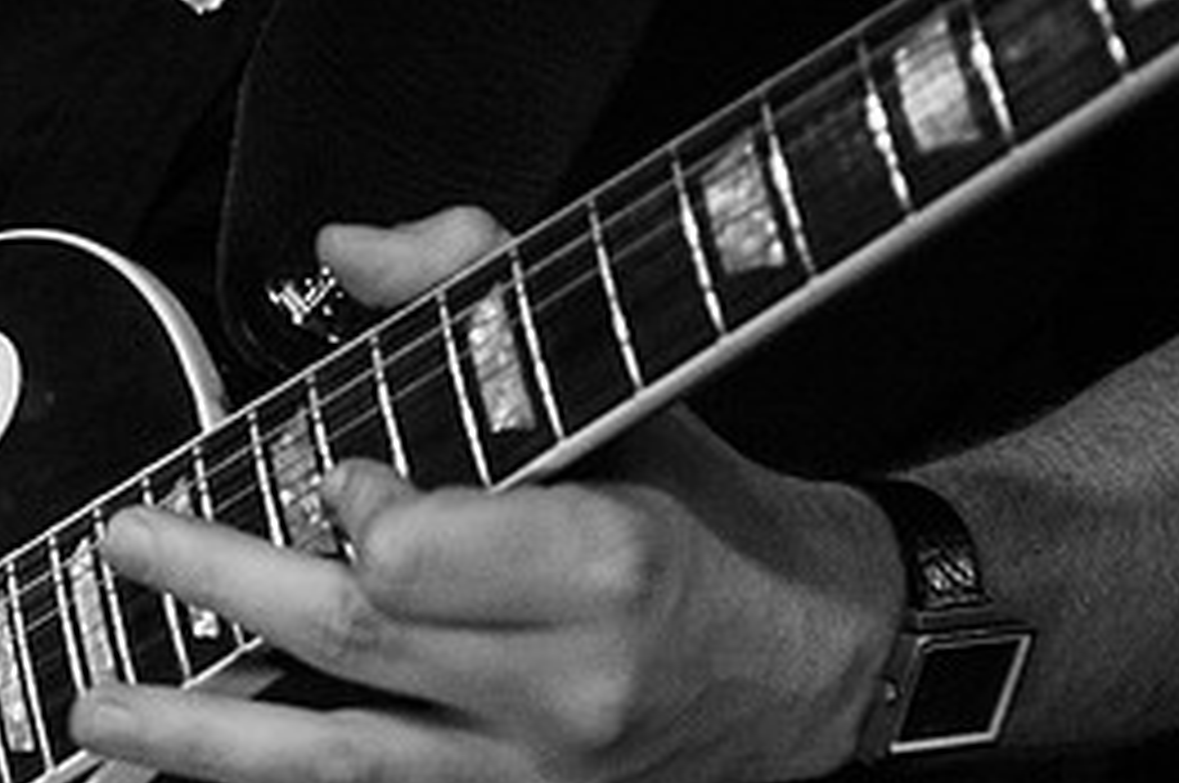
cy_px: 802
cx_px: 458
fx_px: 6803
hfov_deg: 9.9
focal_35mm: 208
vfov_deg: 6.6
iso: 800
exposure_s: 1/60
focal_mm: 58
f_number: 2.8
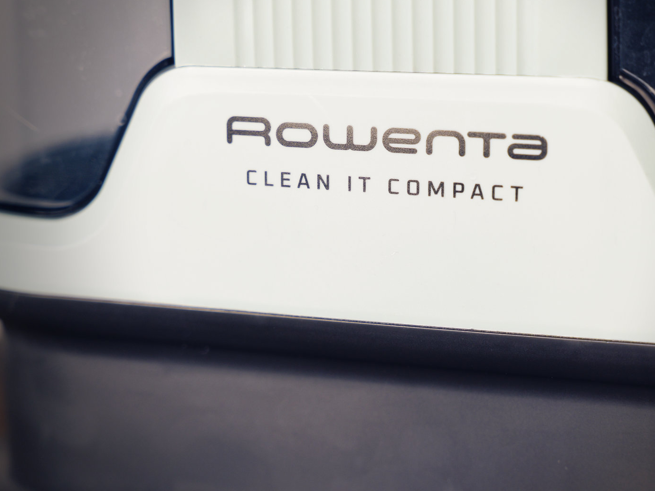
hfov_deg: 22.5
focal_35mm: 87
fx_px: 1646
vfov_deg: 17.0
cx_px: 394
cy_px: 217
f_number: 4.5
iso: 500
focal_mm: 65
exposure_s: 1/160
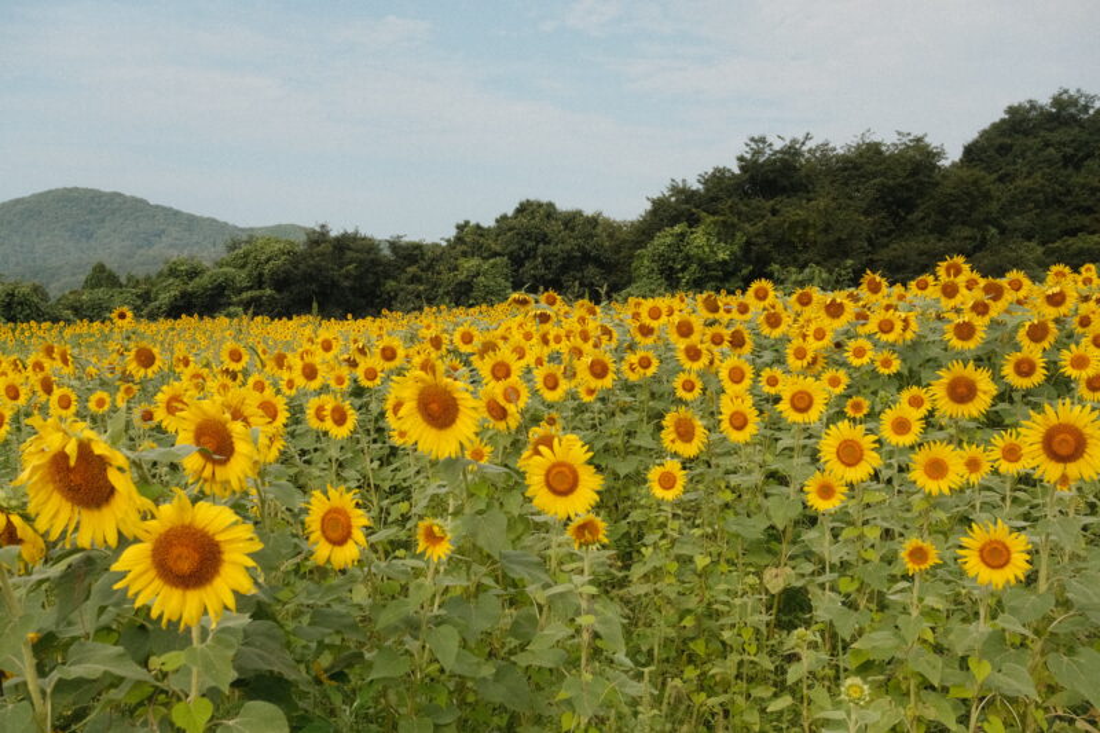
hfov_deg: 54.4
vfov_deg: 37.8
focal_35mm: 35
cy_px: 366
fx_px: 1069
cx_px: 550
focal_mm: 23
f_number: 8
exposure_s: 1/1900
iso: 1600
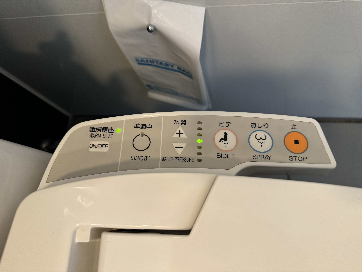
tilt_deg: -72.4
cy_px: 136
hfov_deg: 71.6
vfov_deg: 56.8
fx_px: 251
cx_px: 181
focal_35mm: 24
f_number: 1.78
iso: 400
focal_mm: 6.76
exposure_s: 1/60
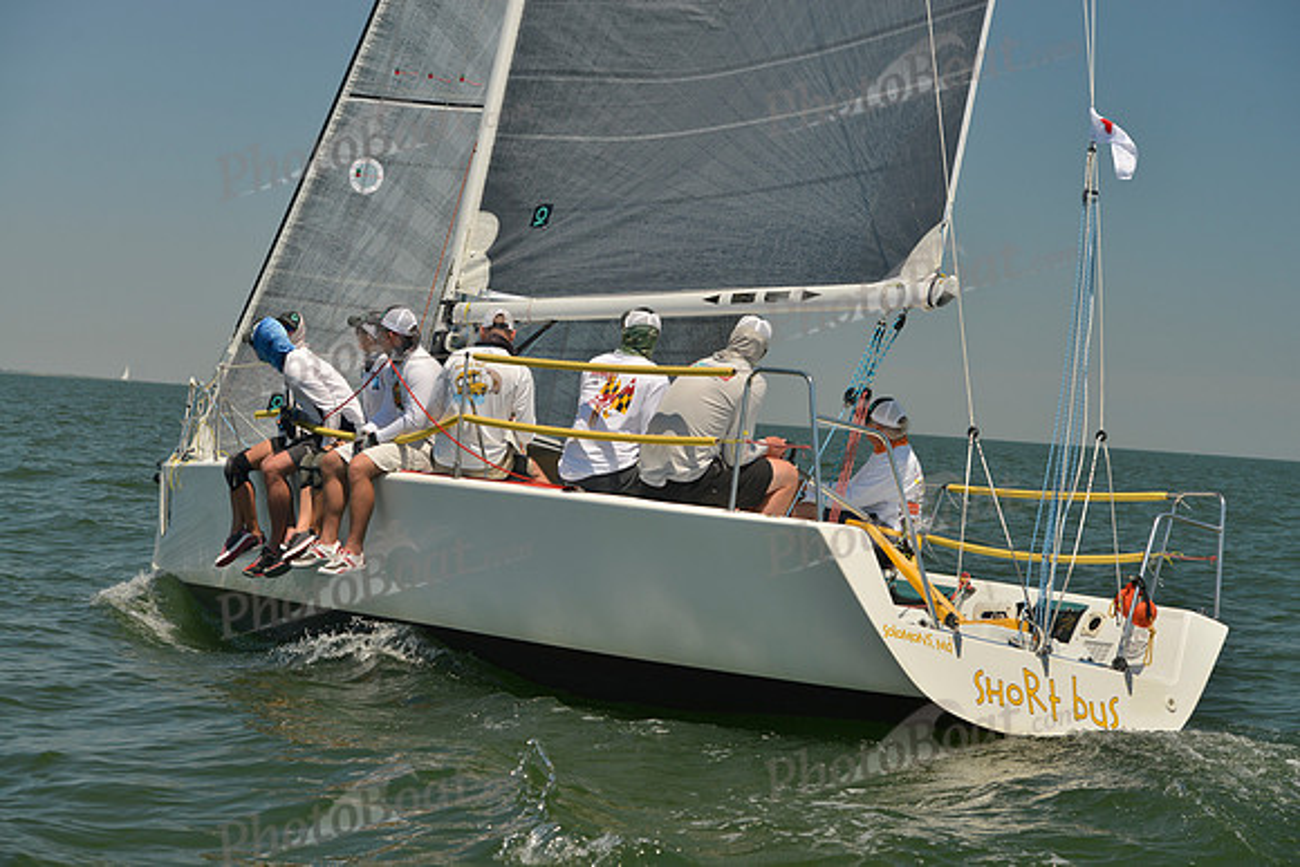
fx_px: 2528
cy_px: 434
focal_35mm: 70
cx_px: 650
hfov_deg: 28.8
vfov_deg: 19.5
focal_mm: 70
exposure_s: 1/640
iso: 200
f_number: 7.1
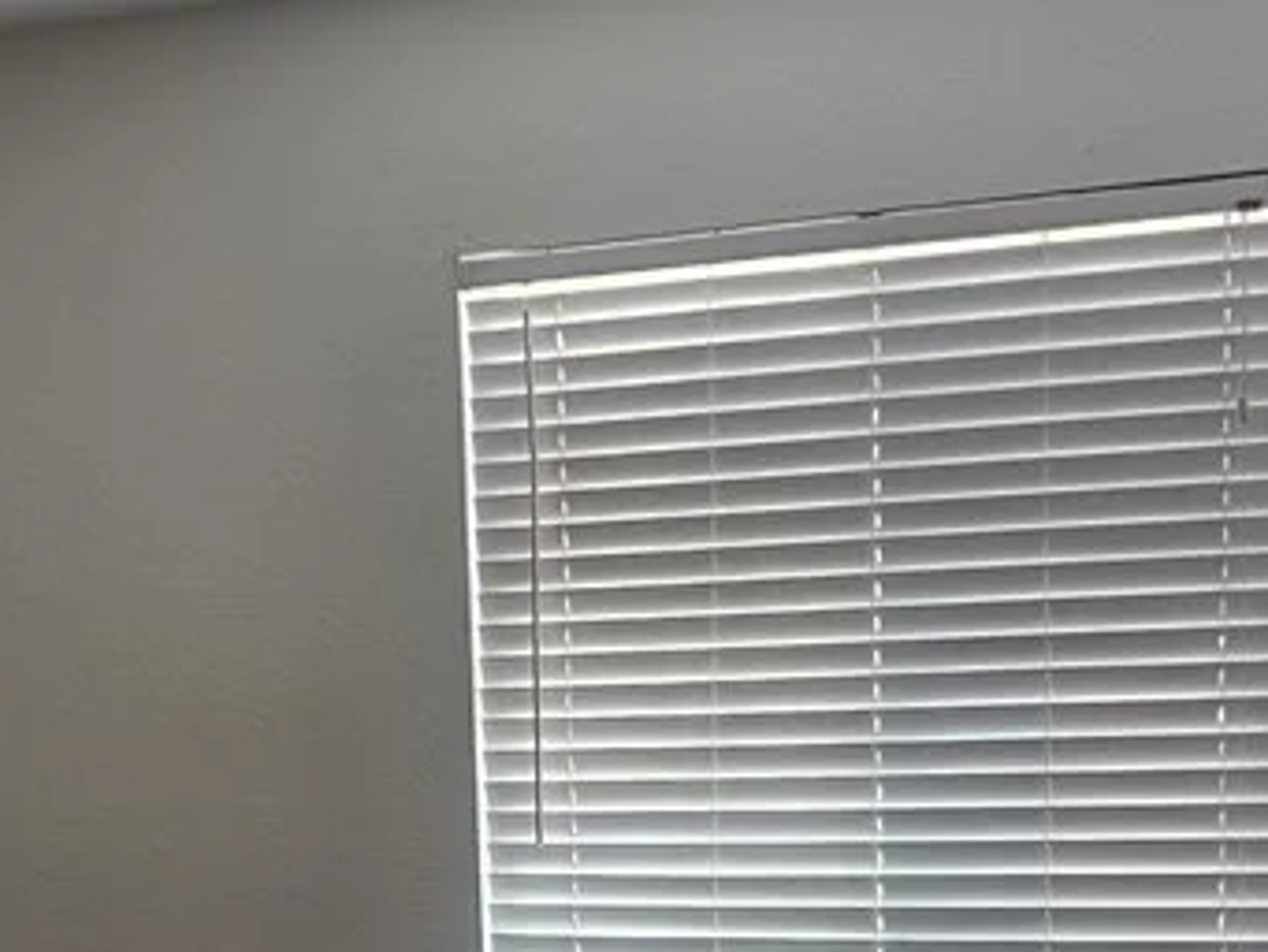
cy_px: 978
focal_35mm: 69
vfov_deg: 20.6
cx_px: 439
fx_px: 2528
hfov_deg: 28.0
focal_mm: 6.3
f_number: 1.7
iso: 160
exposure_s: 1/120
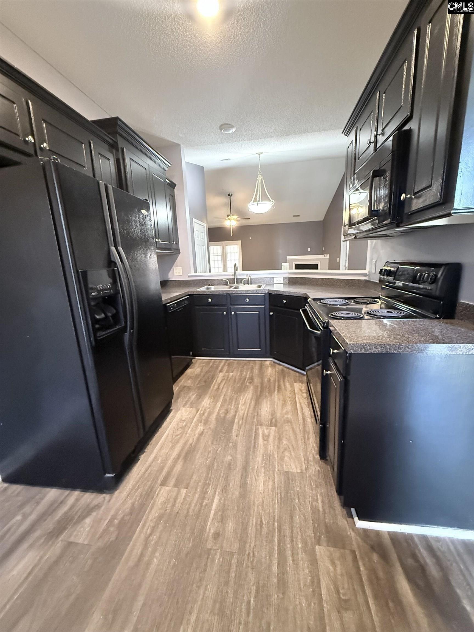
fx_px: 256
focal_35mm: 14
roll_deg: +2.1
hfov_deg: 85.7
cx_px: 237
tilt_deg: -12.0
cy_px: 316
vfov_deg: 102.1
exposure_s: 1/60
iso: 1000
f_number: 2.2
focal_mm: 2.22
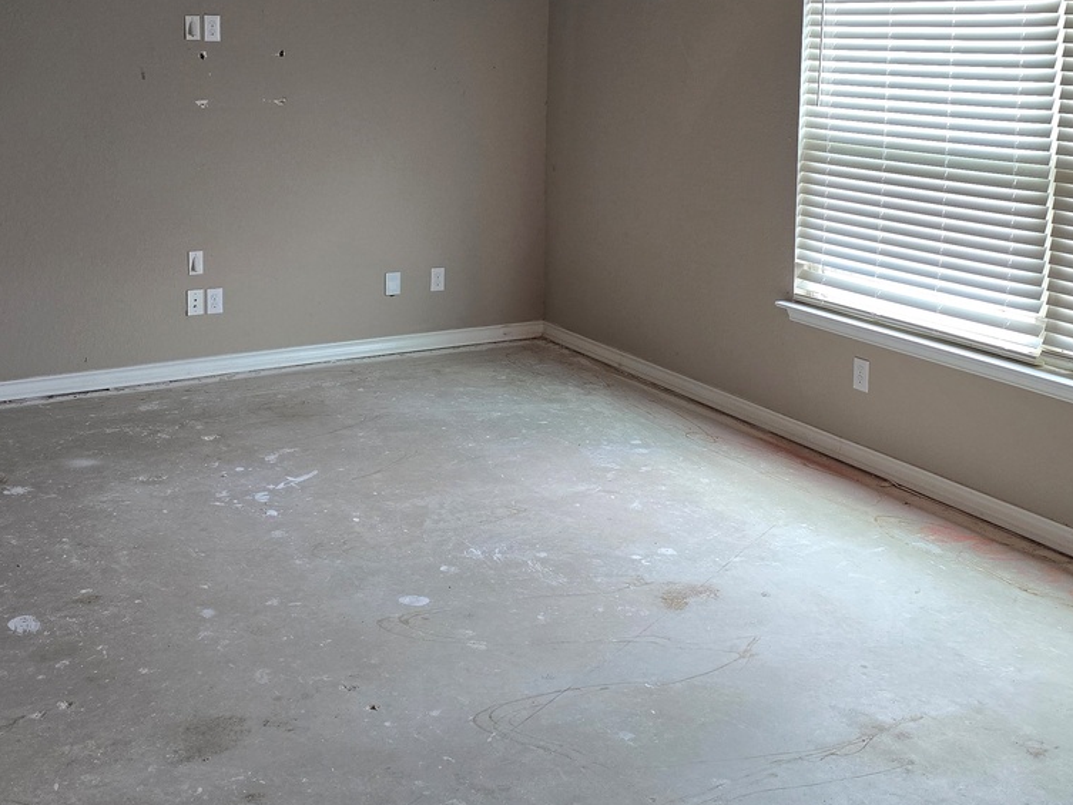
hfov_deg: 42.8
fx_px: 1364
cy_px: 134
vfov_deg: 31.8
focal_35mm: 44
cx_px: 465
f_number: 1.7
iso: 160
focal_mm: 6.3
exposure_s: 1/120
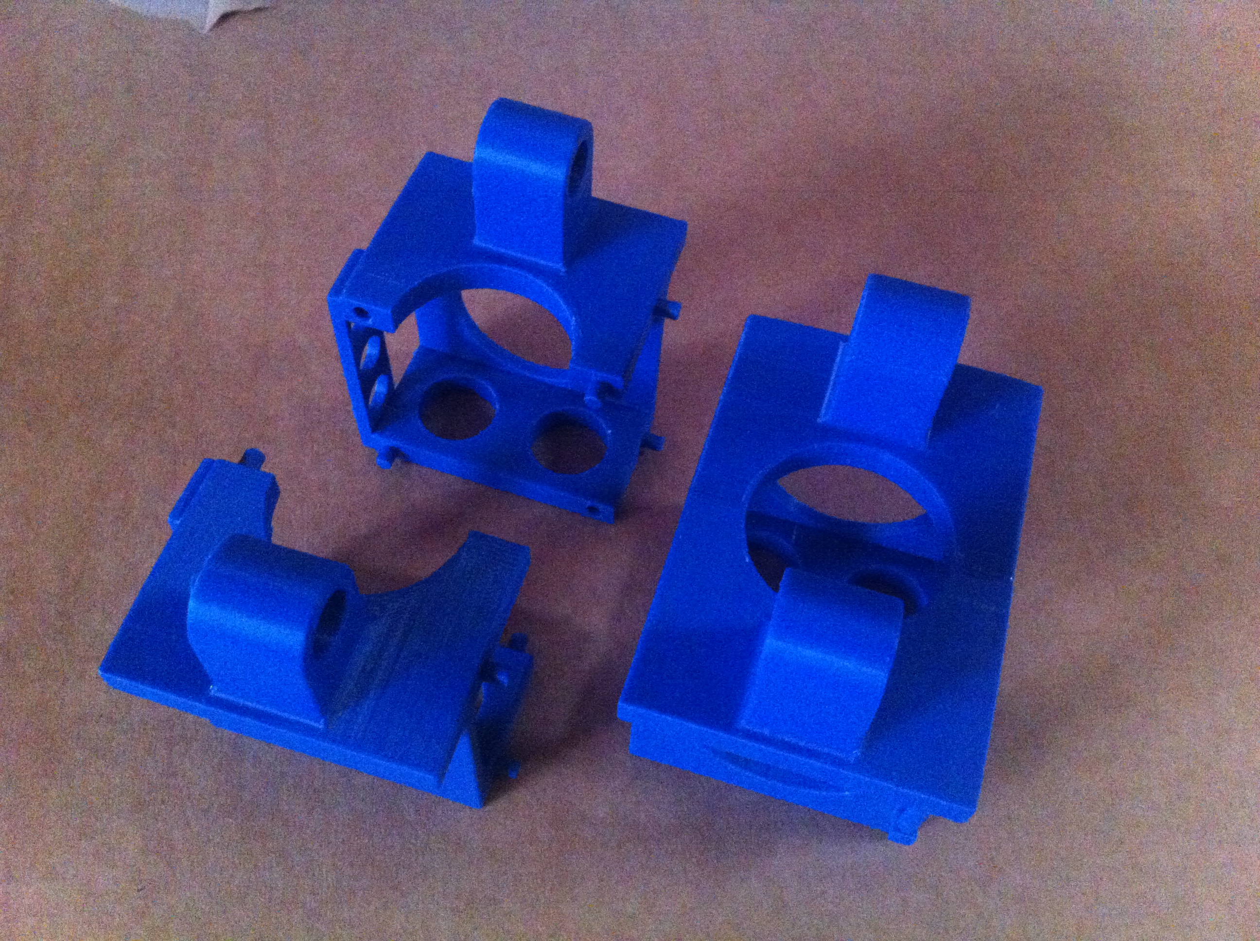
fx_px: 1272
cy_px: 470
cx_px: 630
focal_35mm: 35
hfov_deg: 52.7
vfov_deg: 40.6
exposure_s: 1/15
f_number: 2.8
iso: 1000
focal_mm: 3.85
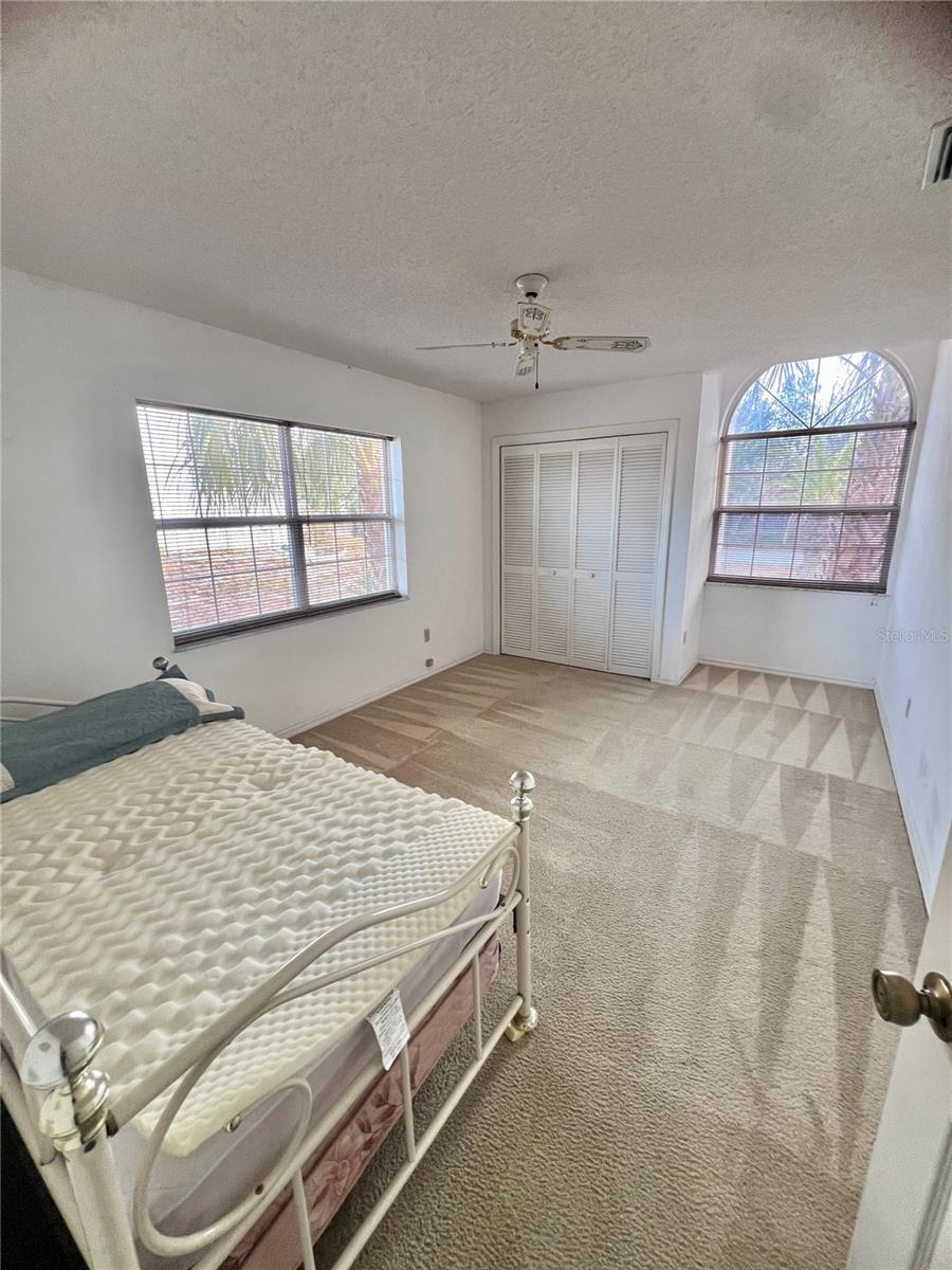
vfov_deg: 106.2
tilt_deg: -14.1
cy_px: 635
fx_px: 477
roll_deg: +0.7
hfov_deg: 89.9
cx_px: 476
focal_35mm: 13
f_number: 1.8
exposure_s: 1/99
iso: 160
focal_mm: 1.57
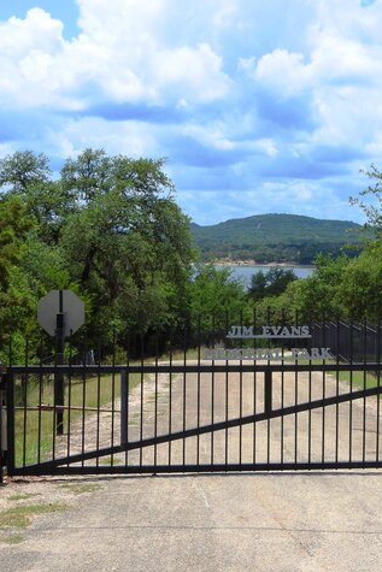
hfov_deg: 21.4
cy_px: 287
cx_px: 282
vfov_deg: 31.9
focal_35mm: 63
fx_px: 1002
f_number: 4
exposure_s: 1/1000
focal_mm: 8.1
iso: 100
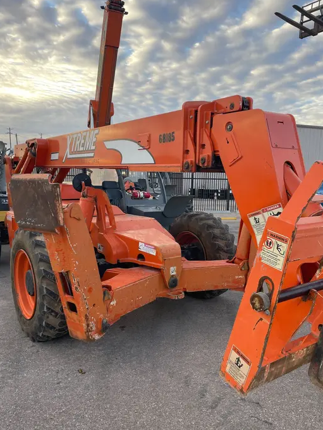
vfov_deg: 63.4
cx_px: 152
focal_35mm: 28
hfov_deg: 49.7
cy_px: 227
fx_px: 348
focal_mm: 4.2
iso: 40
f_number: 1.6
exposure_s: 1/258
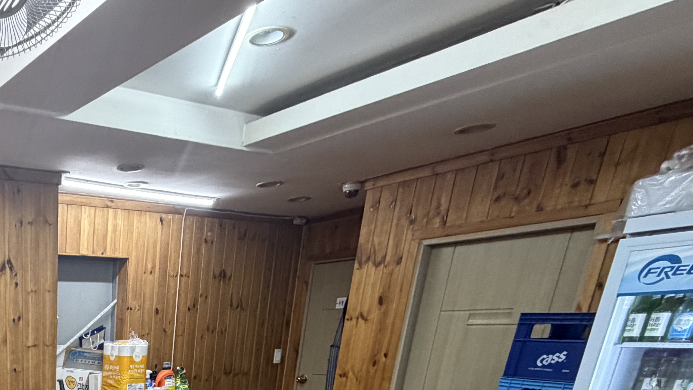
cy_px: 557
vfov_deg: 27.2
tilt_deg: -21.2
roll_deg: +0.8
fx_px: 606
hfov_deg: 50.0
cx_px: 22
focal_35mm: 33
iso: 400
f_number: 2.2
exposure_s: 1/60
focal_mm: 2.22
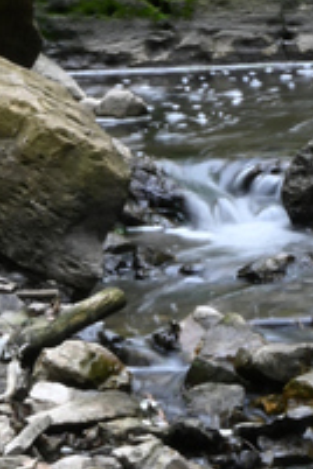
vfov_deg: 7.2
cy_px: 51
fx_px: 3743
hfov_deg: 4.8
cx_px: 302
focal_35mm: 287
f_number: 40
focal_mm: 50
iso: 200
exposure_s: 1/1.6
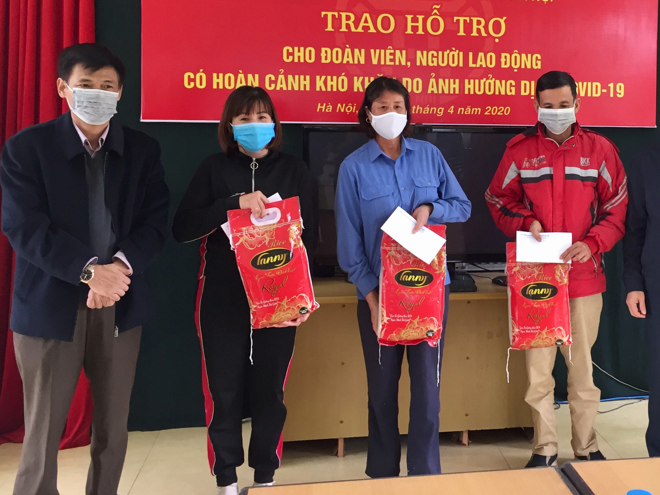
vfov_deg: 32.5
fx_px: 839
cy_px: 150
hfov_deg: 41.9
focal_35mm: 44
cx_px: 481
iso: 80
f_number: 2.2
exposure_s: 1/33
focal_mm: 4.15
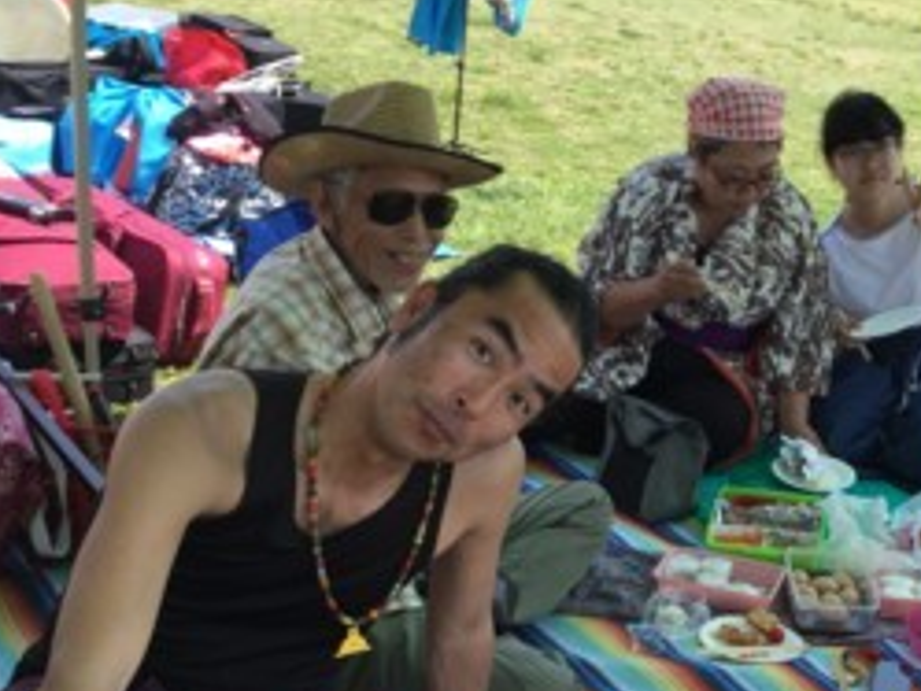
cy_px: 484
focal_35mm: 56
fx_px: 1491
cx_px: 795
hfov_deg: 32.9
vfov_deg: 25.9
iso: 25
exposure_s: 1/394
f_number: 2.4
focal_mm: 3.3
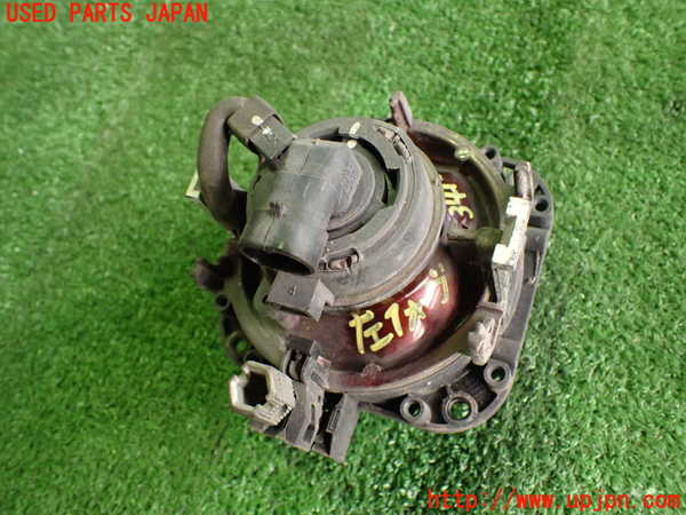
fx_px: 595
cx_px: 343
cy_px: 258
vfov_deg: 46.8
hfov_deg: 60.0
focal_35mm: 30
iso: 800
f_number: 2.3
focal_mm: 5.4
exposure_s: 1/100
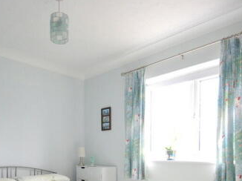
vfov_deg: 45.0
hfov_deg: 60.1
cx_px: 78
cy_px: 152
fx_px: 203
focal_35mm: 29
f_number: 3.5
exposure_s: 1/60
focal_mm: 10
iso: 2000
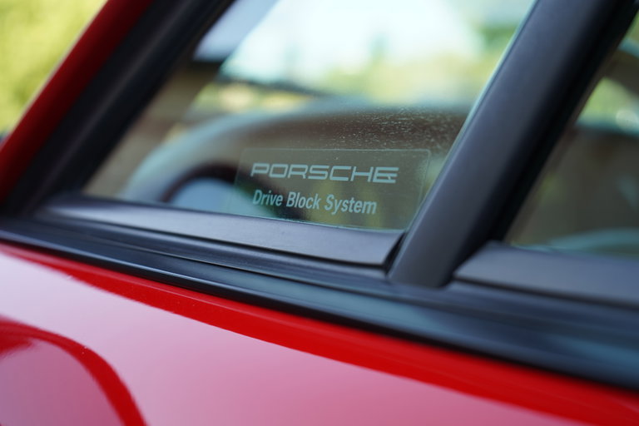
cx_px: 320
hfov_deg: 42.7
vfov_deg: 29.2
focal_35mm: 46
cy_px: 213
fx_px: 816
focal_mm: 46
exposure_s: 1/160
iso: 200
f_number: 4.5
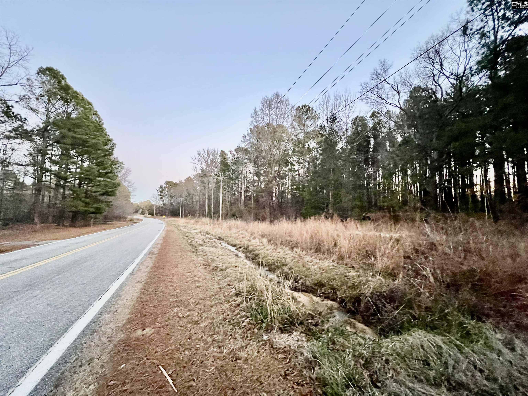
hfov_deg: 106.2
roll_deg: -0.5
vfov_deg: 89.9
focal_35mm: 13
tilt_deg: +3.7
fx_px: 198
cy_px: 198
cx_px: 264
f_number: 1.8
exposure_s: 1/41
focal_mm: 1.57
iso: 1000
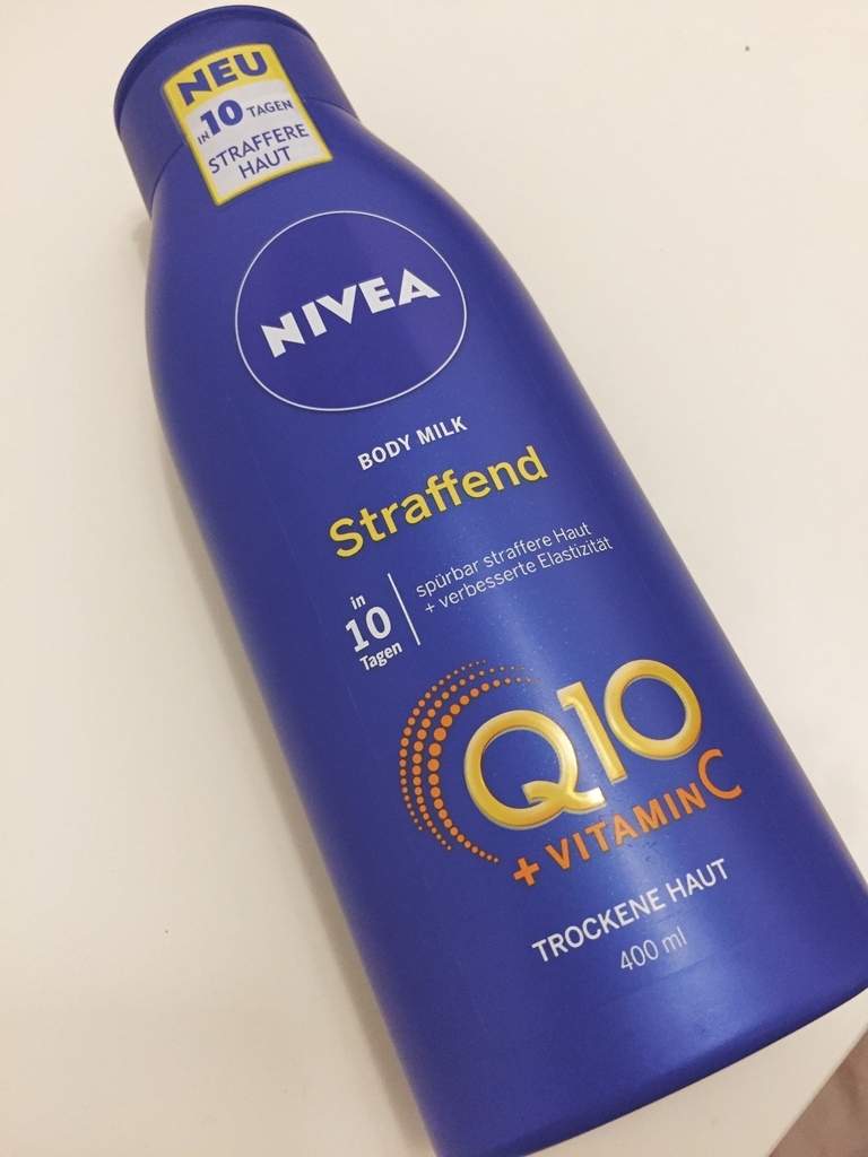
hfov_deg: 48.2
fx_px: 970
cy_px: 578
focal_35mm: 29
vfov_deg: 61.7
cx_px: 434
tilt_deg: -68.9
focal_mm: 4.15
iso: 320
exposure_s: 1/17
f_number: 2.2
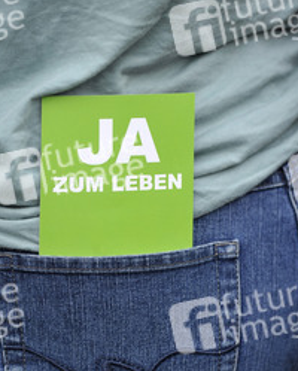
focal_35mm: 256
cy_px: 244
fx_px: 2815
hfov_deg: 6.1
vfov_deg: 7.5
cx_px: 111
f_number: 5
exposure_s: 1/800
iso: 640
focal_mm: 170
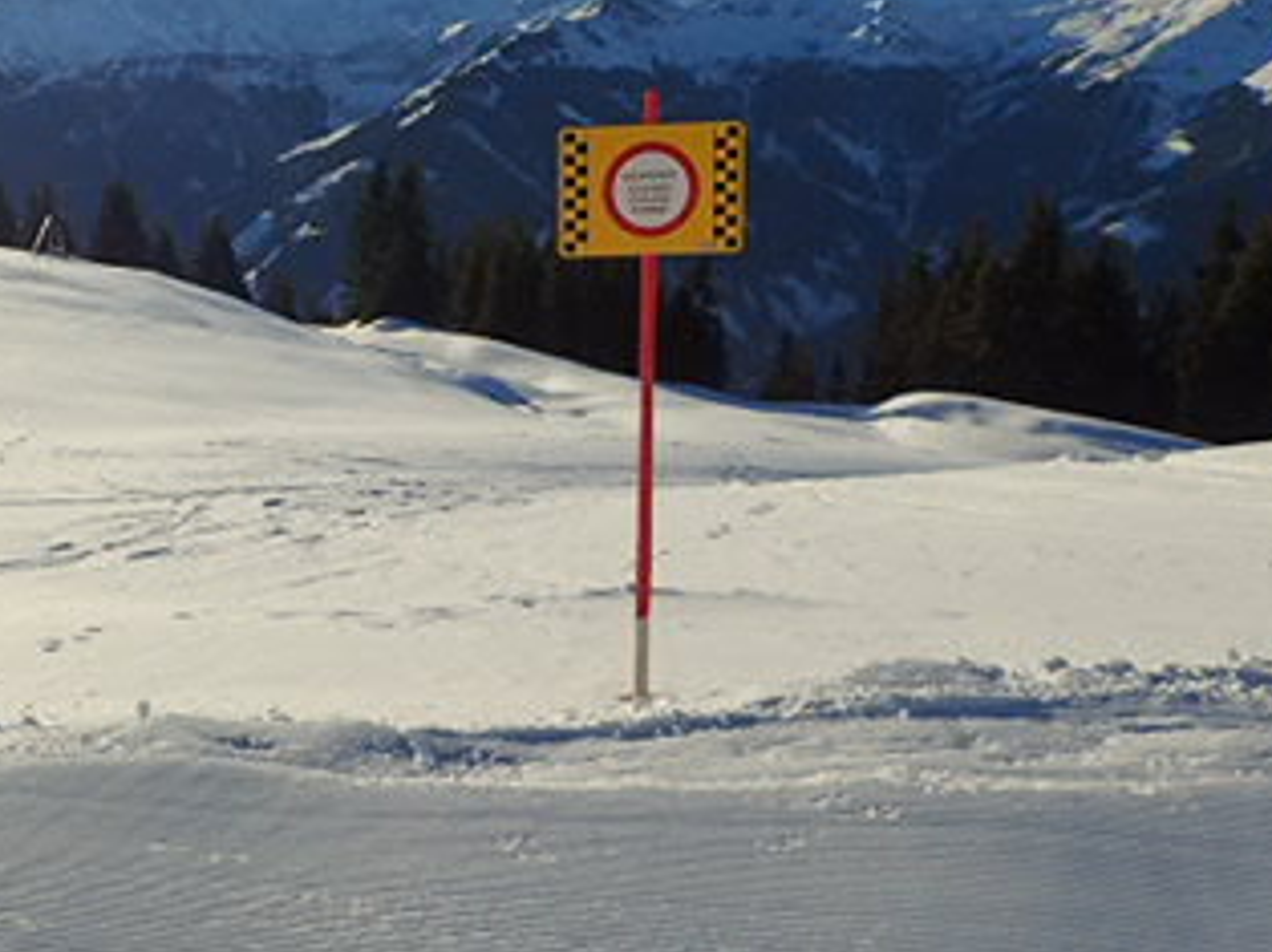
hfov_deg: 35.6
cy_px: 506
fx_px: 1873
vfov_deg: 28.5
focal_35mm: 51
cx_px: 166
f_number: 8
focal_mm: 4.5
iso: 100
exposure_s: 1/400
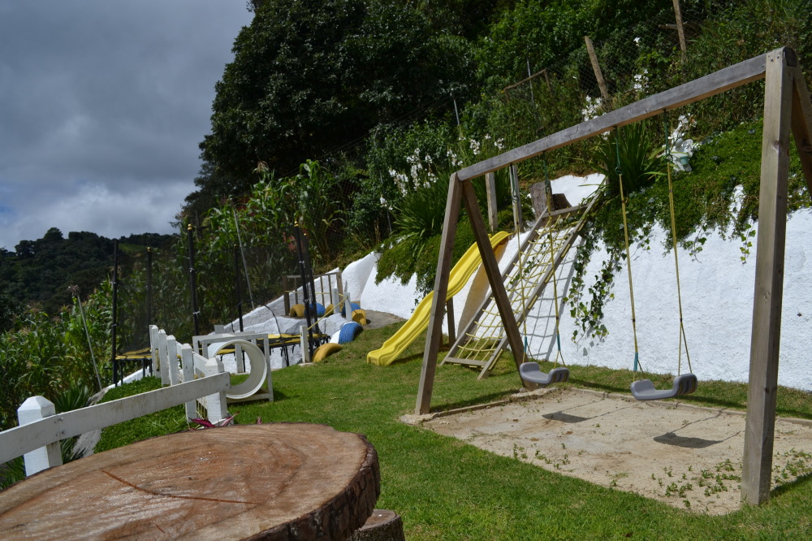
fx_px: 609
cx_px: 406
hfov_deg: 67.4
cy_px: 270
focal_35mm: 27
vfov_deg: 47.9
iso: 100
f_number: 5.6
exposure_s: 1/1600
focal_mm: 18
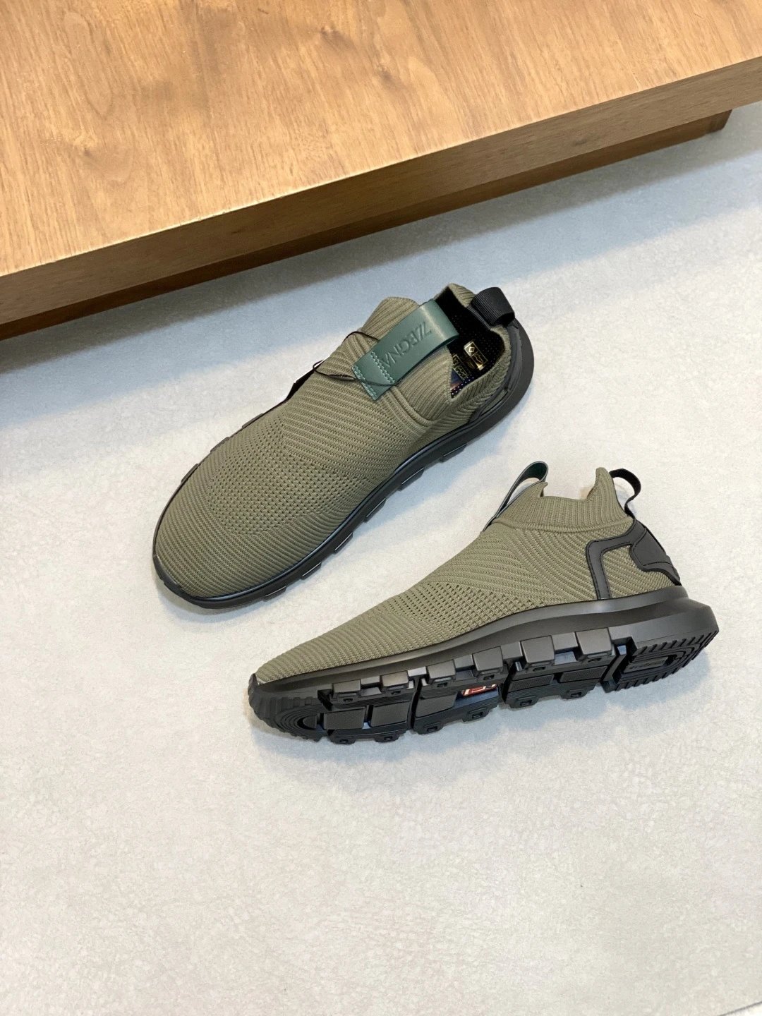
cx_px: 381
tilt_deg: -73.9
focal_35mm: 52
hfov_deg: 28.0
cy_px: 508
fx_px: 1526
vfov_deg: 36.8
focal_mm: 6
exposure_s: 1/100
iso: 200
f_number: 2
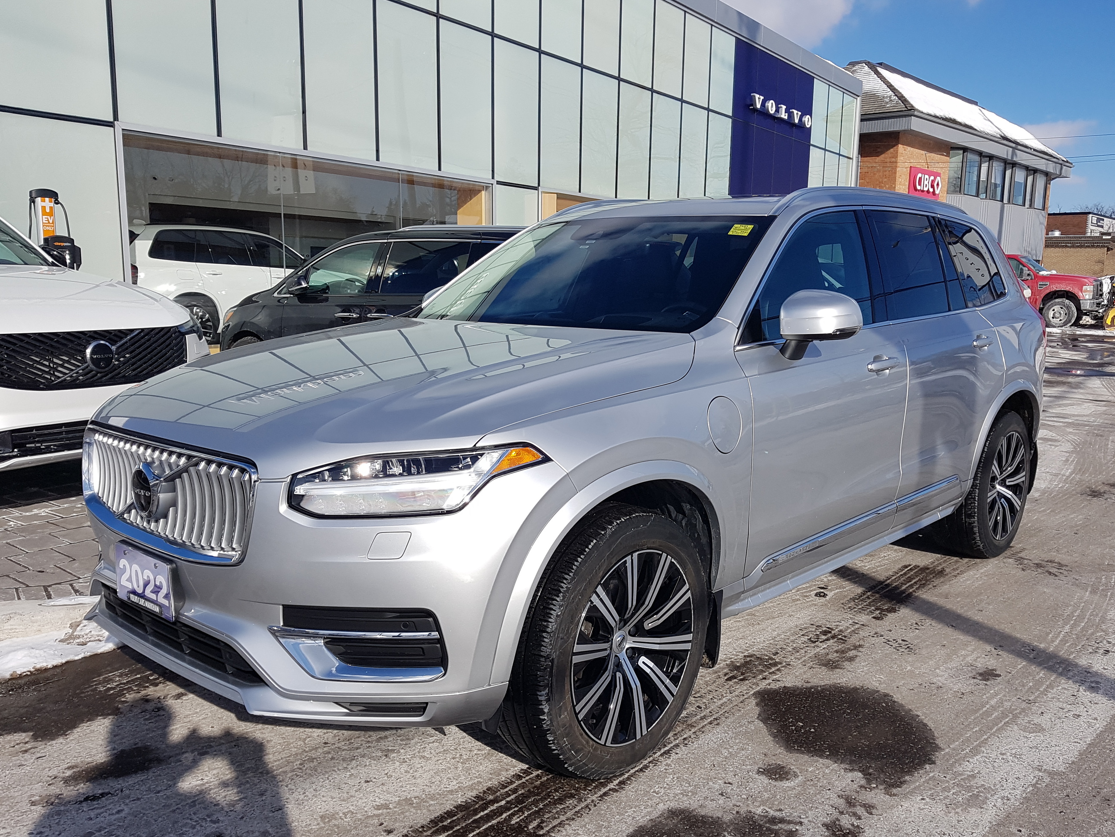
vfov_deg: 48.2
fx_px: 934
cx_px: 563
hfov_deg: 61.7
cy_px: 449
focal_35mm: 29
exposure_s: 1/4144
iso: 50
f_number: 1.7
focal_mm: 4.2
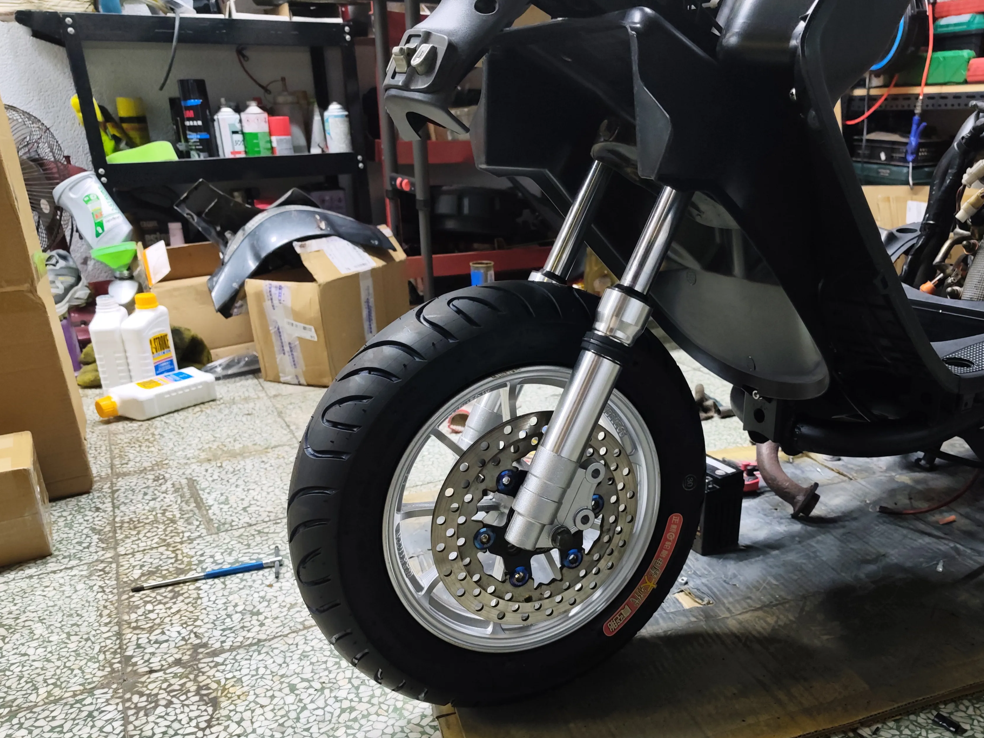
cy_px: 446
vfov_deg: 49.4
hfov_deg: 63.0
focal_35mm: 28
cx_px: 574
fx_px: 796
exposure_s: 1/90
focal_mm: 6.07
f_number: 1.7
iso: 1250
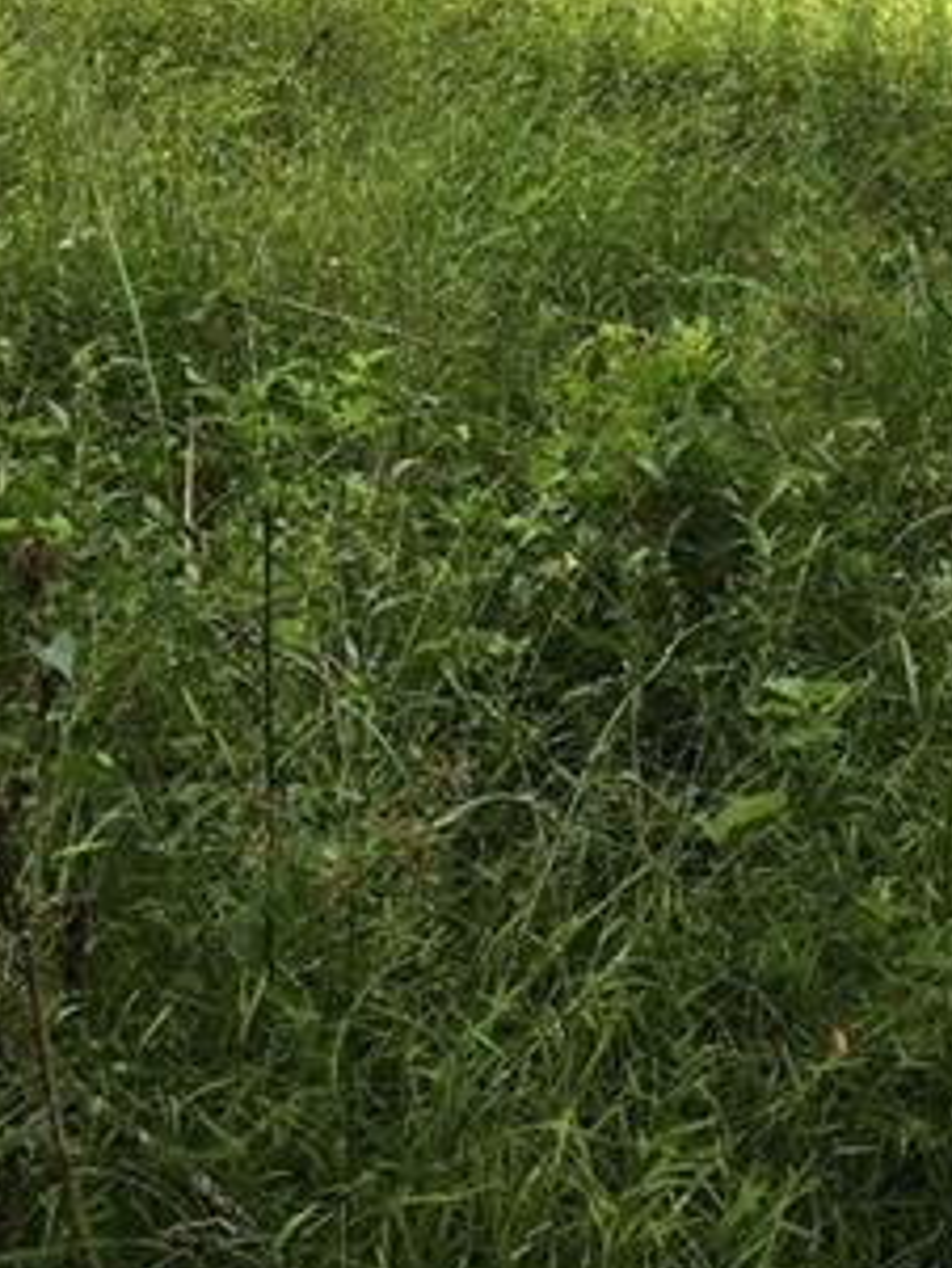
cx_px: 232
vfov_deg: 24.4
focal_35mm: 74
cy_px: -156
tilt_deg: -6.1
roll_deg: +1.3
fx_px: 2712
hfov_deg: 19.8
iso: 25
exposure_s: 1/386
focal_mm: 4.15
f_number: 2.2
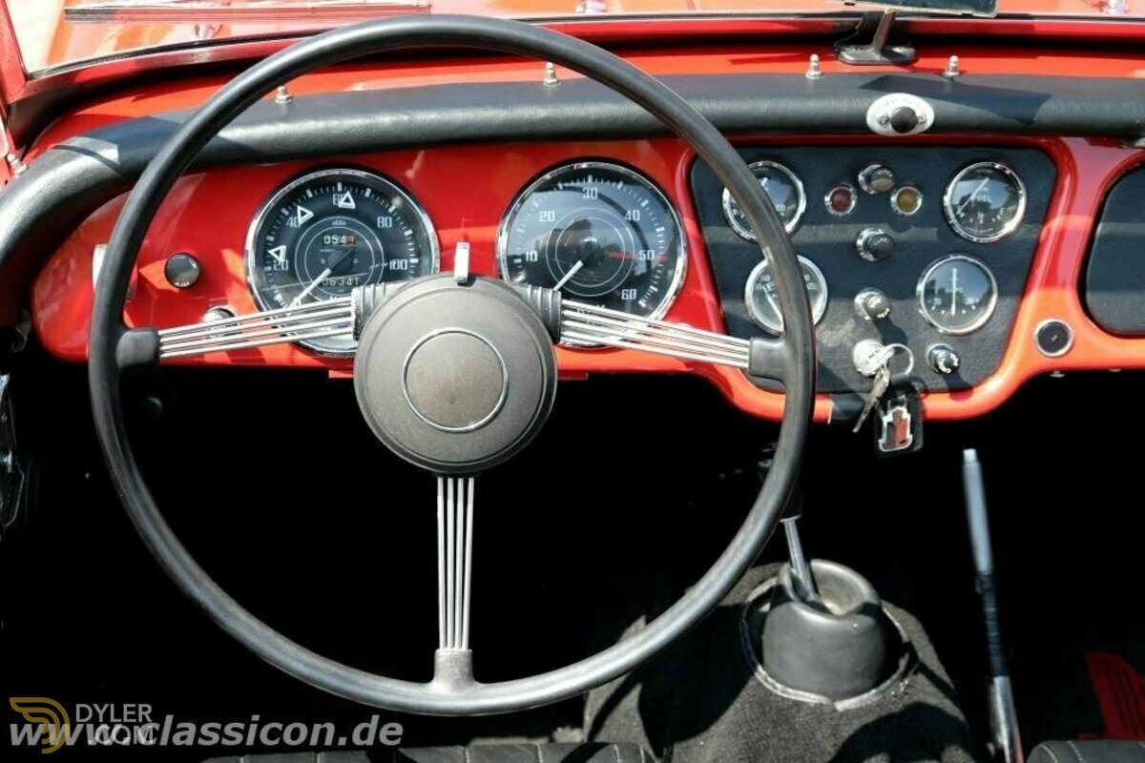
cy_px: 382
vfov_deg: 24.2
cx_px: 572
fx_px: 1781
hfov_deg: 35.6
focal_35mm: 56
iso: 200
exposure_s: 1/200
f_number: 4.5
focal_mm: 37.4
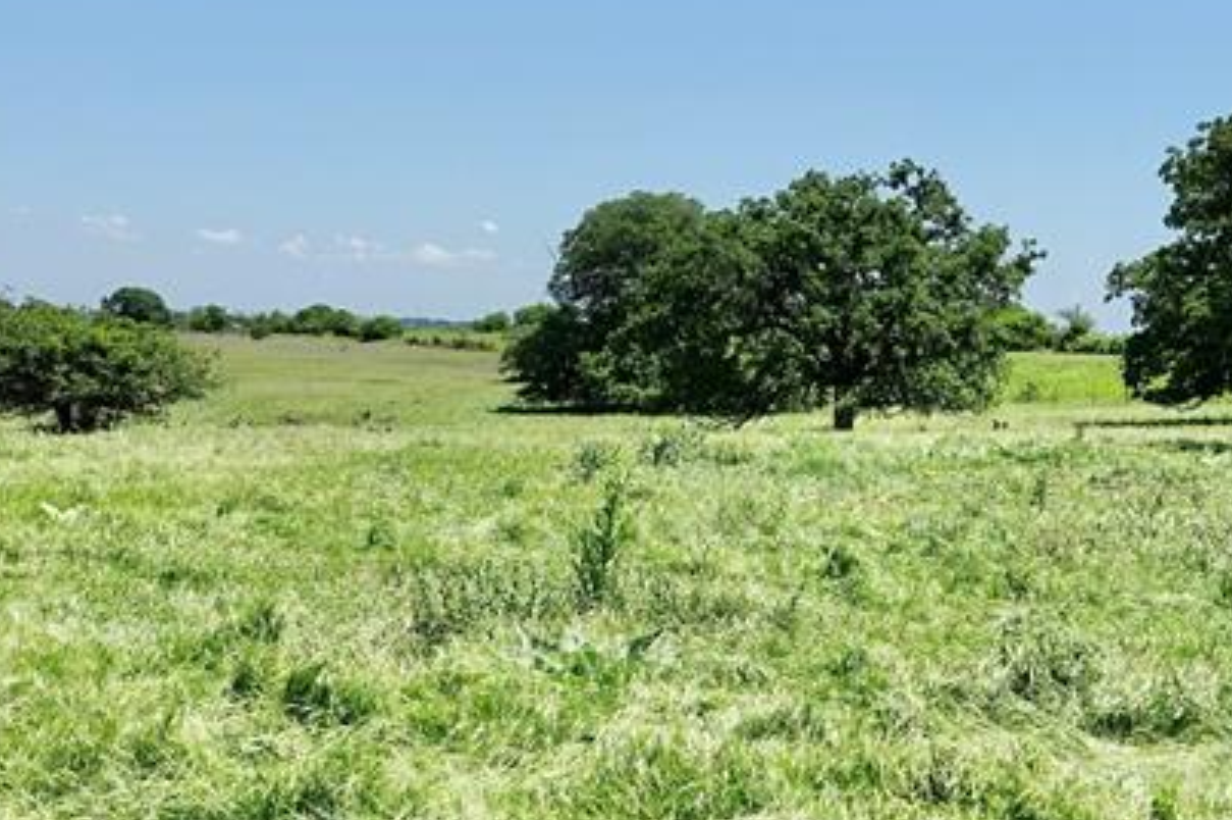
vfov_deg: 22.2
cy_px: 318
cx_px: 547
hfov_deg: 32.9
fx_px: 2086
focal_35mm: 61
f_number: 4
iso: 100
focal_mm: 8.8
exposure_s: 1/800
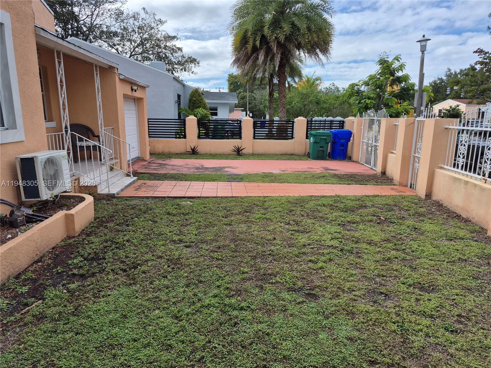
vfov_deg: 58.9
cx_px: 246
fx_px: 326
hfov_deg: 73.9
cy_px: 184
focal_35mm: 23
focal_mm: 5.4
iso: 25
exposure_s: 1/1620
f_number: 1.8
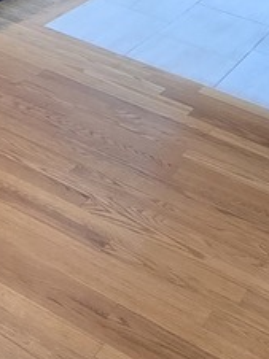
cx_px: -379
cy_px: -162
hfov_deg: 13.2
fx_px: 862
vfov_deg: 20.5
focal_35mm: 83
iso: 125
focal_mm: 2.2
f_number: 2.2
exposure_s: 1/60
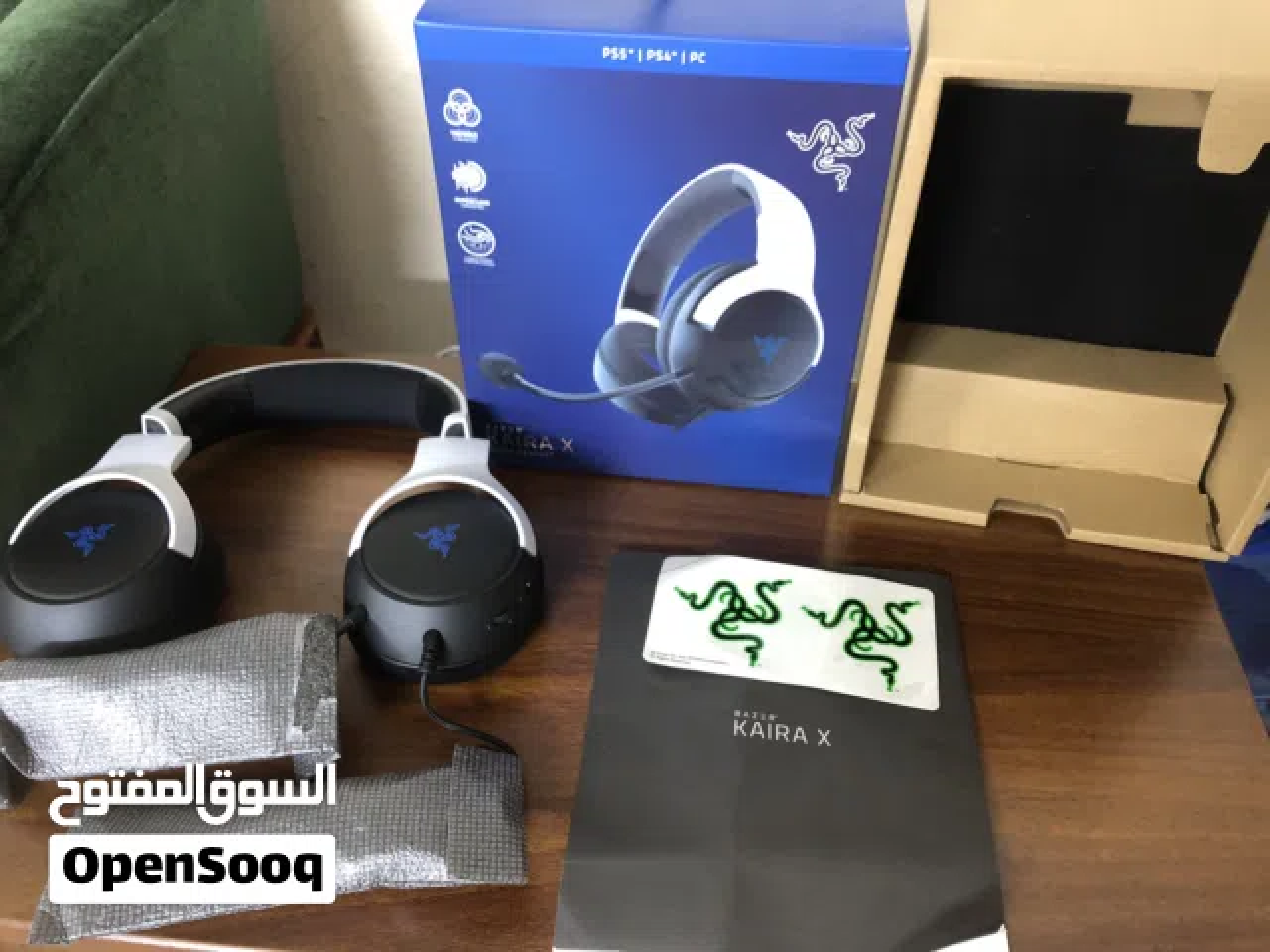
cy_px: 476
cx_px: 635
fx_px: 1027
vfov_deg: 49.7
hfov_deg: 63.4
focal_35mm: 28
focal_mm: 4
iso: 100
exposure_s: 1/13
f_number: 1.8
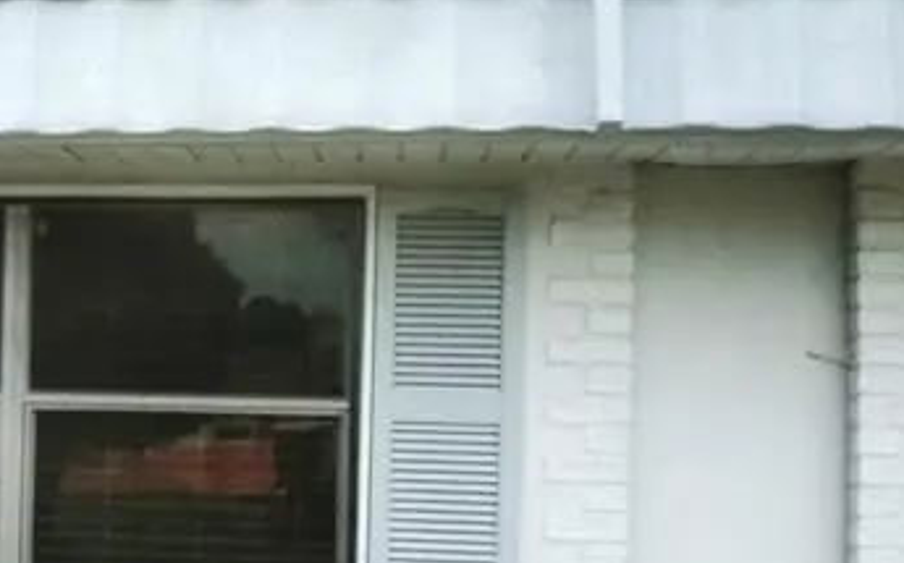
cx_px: -86
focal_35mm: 85
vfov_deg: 15.3
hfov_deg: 23.0
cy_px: 351
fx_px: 2092
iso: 50
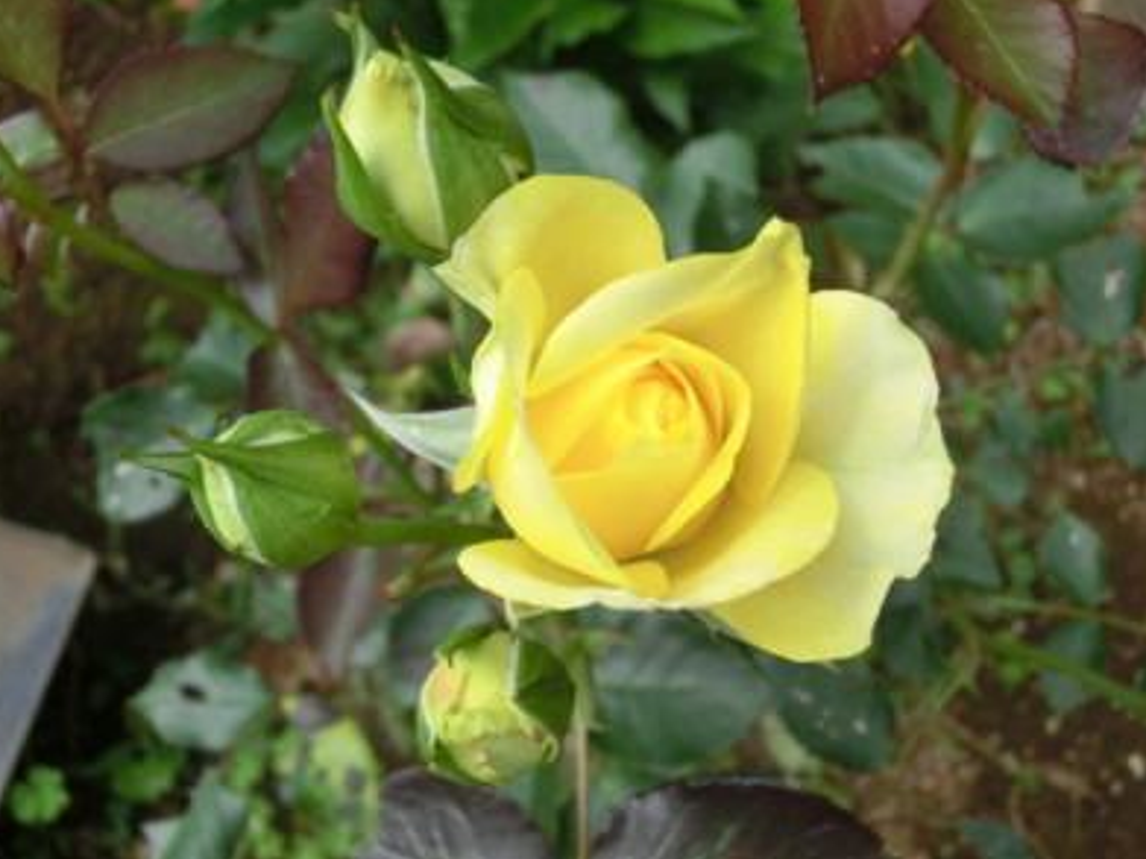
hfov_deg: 43.9
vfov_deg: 33.6
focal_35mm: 43
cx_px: 566
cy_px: 428
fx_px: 1423
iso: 80
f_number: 4
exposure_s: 1/250
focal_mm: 7.38
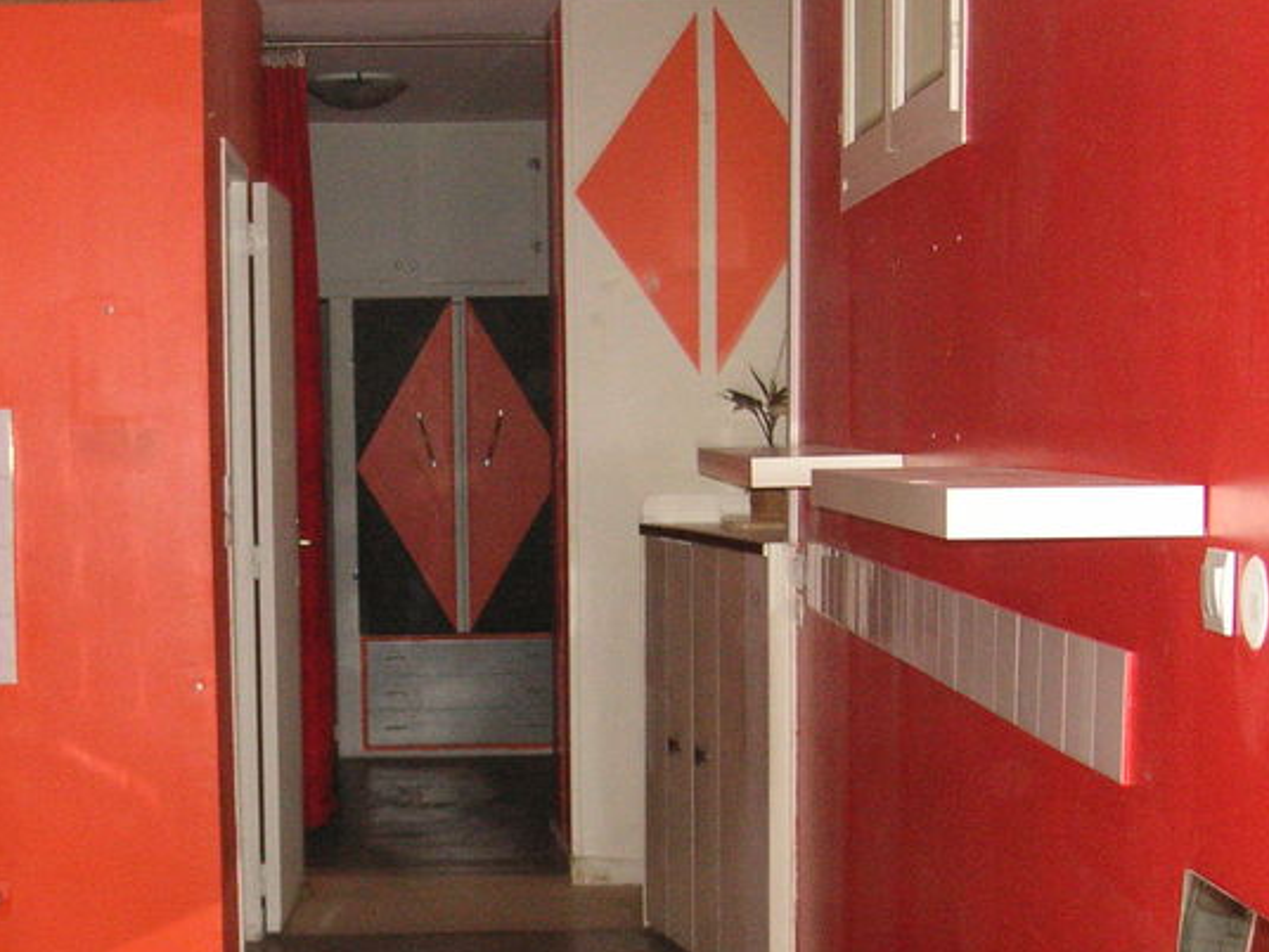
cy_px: 673
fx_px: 2529
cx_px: 369
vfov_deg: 21.2
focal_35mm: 69
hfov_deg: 27.9
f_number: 2.8
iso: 160
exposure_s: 1/45
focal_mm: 6.1
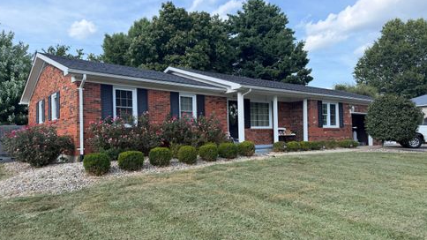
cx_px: 207
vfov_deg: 42.8
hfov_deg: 69.9
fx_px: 306
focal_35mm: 27
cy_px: 134
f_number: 1.78
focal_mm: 6.76
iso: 100
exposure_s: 1/2299
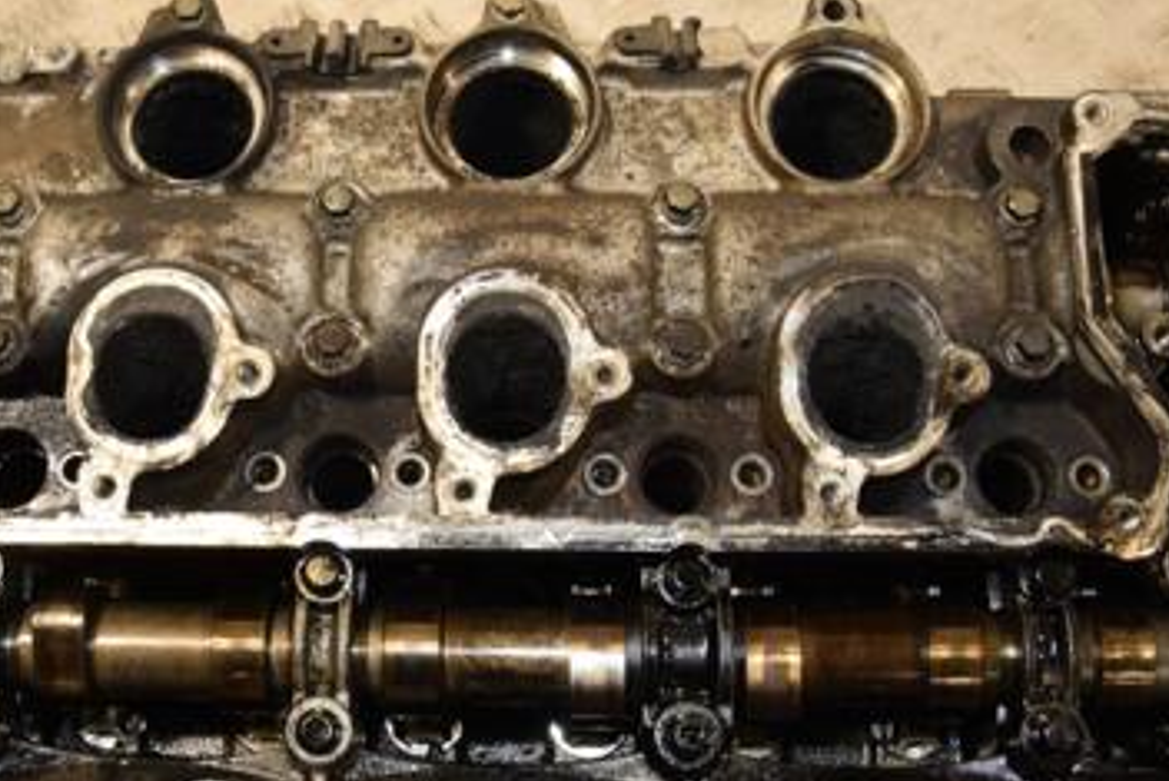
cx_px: 452
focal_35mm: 46
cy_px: 445
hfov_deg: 42.5
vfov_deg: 29.2
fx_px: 1494
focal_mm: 18
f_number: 5.6
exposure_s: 1/200
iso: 800
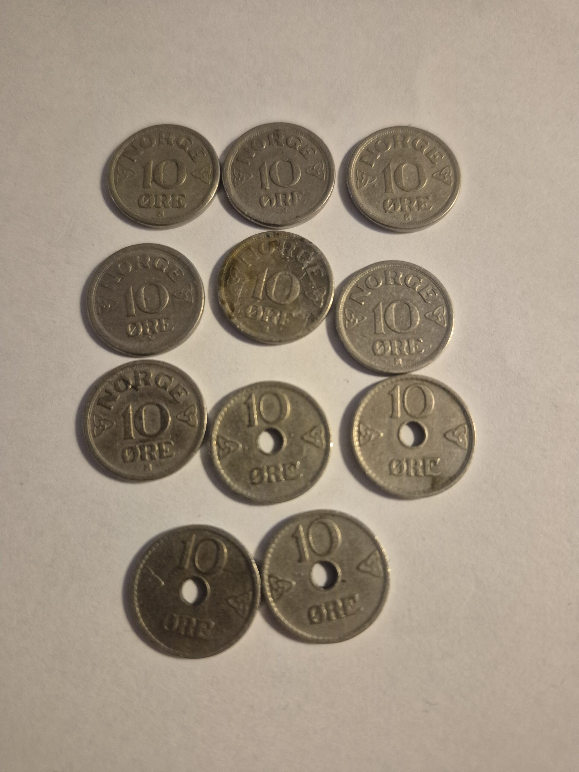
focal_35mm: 23
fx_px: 513
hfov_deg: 58.9
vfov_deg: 73.9
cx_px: 290
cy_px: 386
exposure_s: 1/100
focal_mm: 5.4
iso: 1000
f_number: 1.8
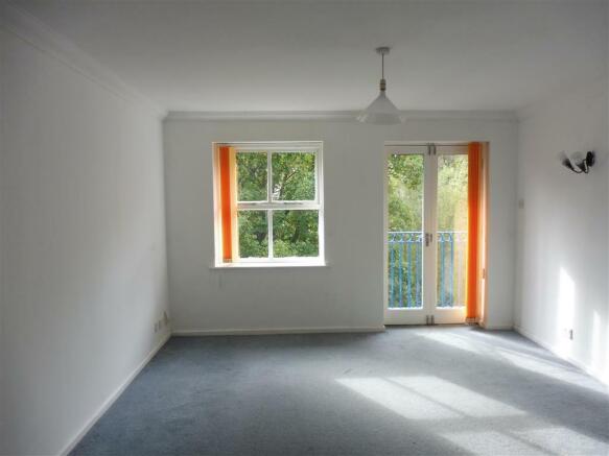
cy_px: 228
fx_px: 422
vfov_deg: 56.8
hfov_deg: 71.6
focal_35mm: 24
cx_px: 304
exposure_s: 1/60
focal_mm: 4.3
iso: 100
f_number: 3.3
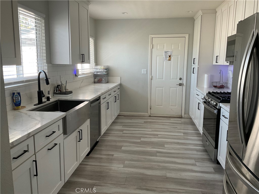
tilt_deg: -11.9
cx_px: 130
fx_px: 217
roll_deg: -1.2
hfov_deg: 61.7
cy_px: 97
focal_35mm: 29
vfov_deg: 48.2
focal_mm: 3
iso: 64
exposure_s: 1/77
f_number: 1.8
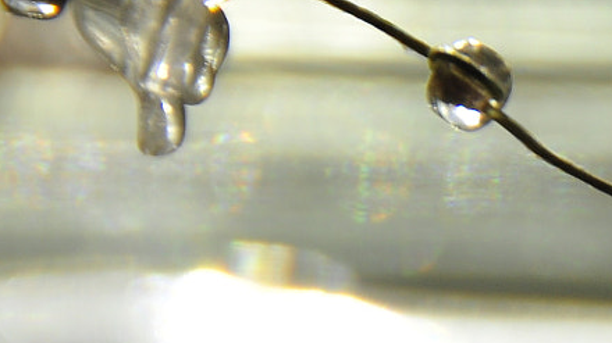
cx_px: 996
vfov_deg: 1.1
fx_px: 18523
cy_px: 502
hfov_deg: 1.9
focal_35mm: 1142
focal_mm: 200
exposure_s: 1/400
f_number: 5.6
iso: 200
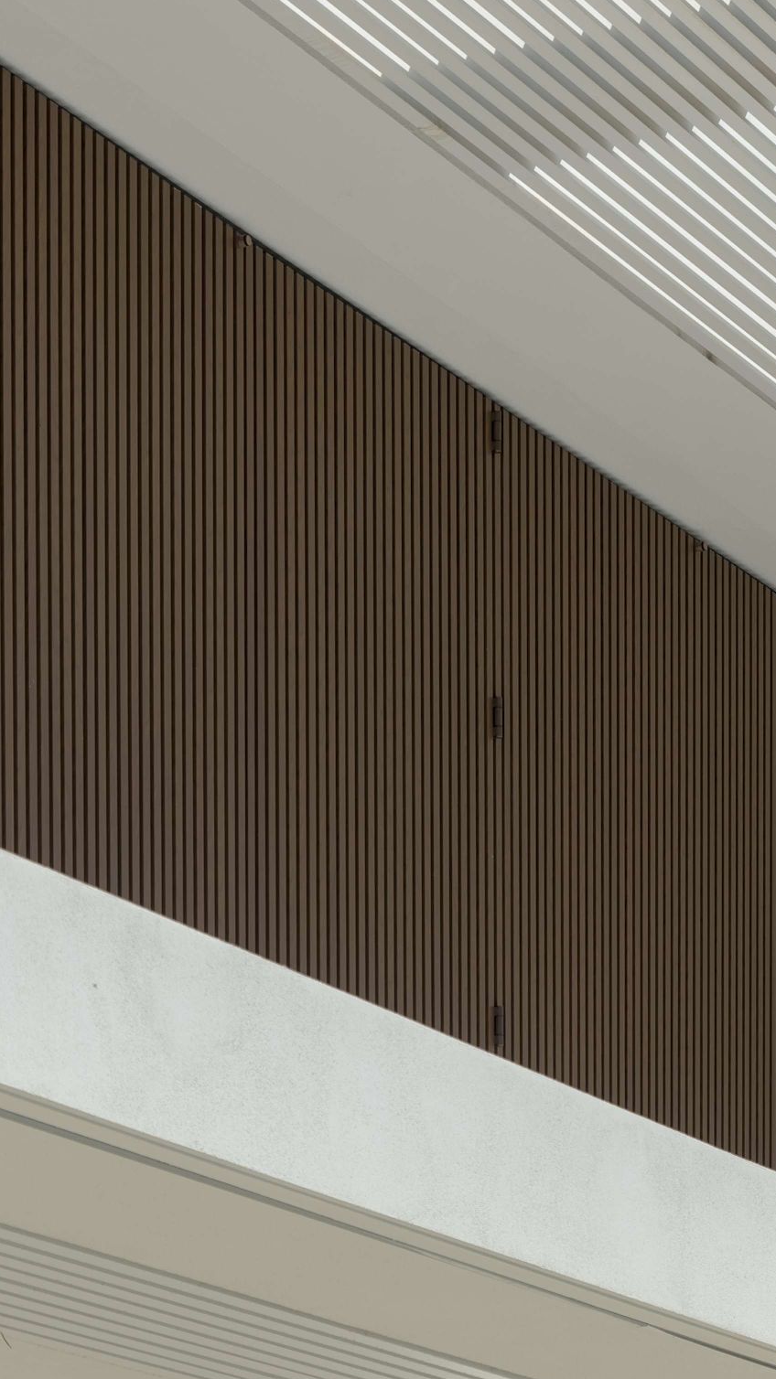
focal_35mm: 125
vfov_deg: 17.0
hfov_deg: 9.7
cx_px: 695
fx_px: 4574
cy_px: 242
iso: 100
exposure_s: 1/320
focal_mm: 60
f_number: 8
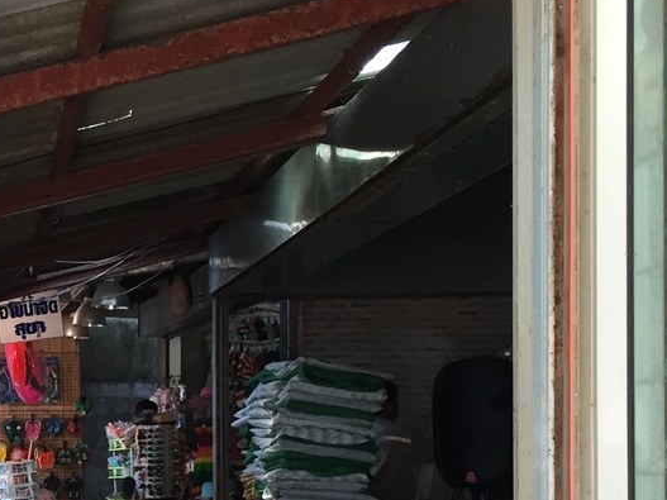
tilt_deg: -0.8
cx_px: -135
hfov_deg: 20.8
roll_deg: -1.4
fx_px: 1695
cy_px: 458
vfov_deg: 16.5
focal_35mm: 88
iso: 32
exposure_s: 1/40
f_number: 2.2
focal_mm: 4.15
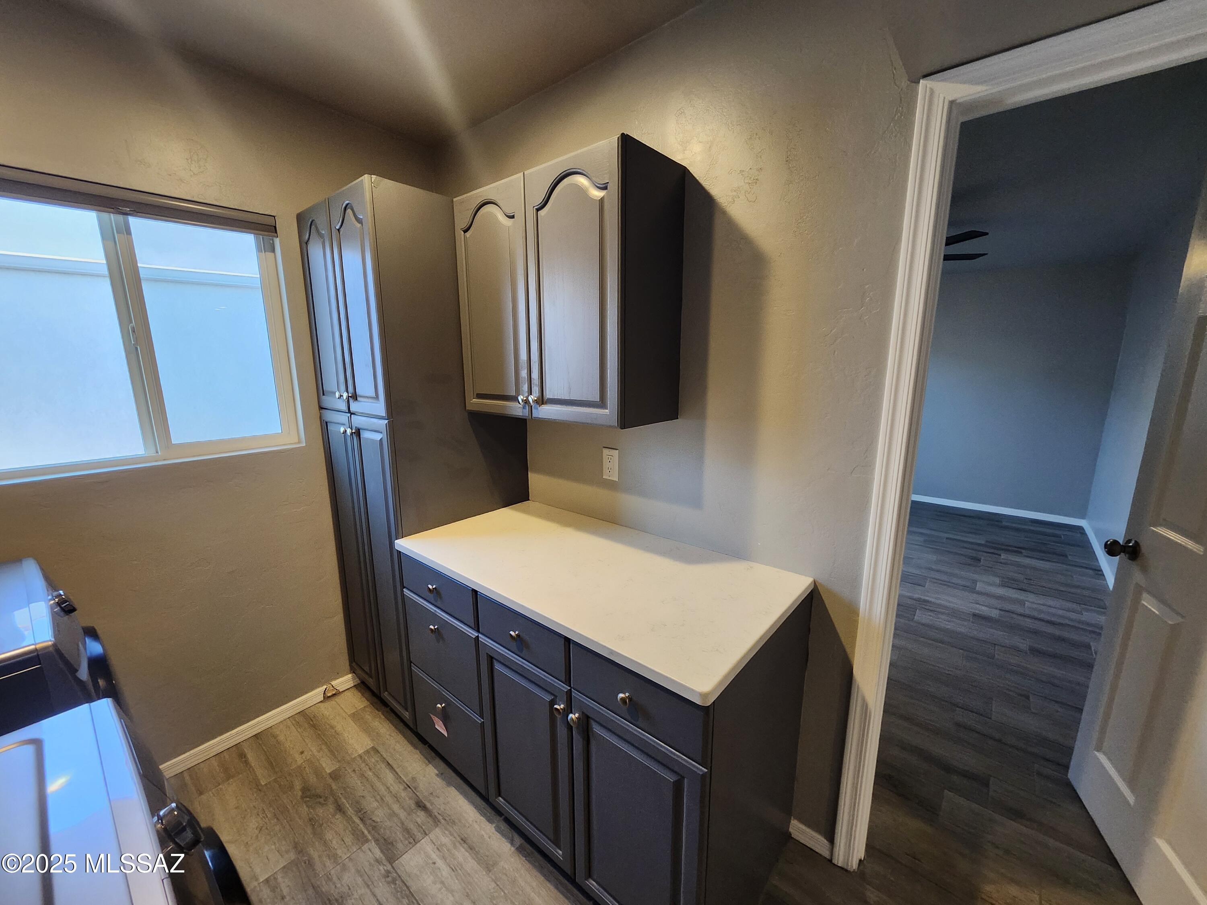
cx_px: 604
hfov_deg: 106.2
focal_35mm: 13
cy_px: 452
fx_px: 453
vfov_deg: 89.9
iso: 200
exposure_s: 1/60
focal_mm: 1.74
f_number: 2.2
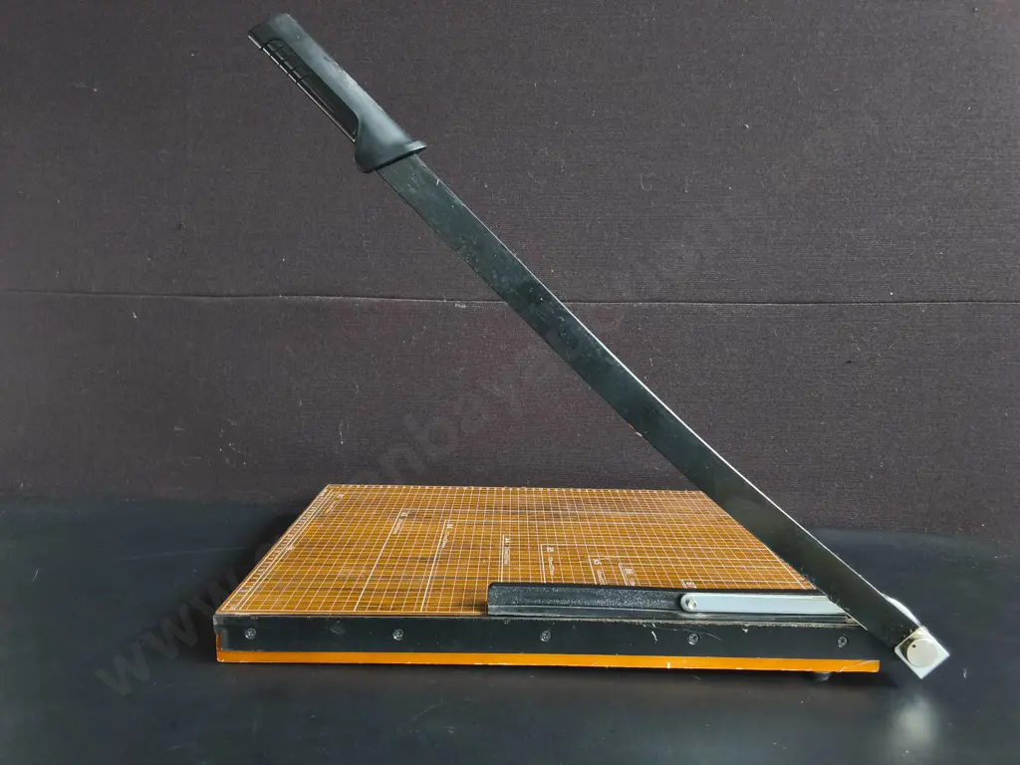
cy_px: 382
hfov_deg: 65.3
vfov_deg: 51.4
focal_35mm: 27
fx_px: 796
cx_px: 510
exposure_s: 1/100
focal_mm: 2.87
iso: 200
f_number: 2
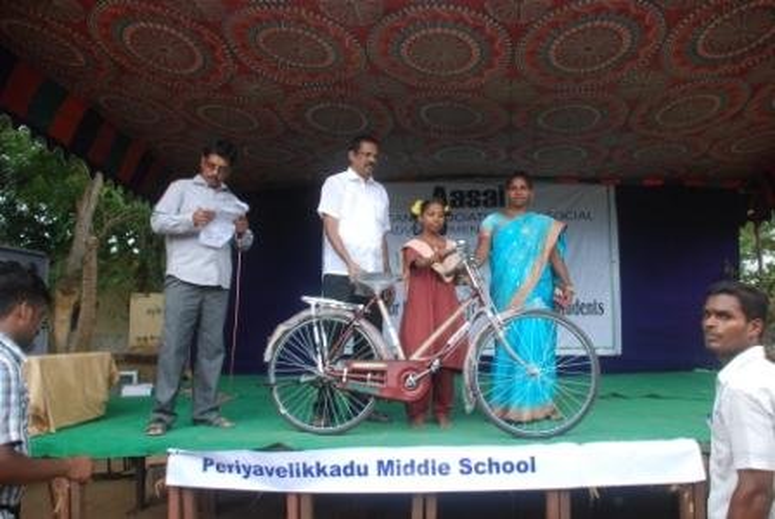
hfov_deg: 61.9
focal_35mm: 30
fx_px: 647
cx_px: 388
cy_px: 260
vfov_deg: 43.7
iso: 200
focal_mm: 20
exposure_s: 1/100
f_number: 5
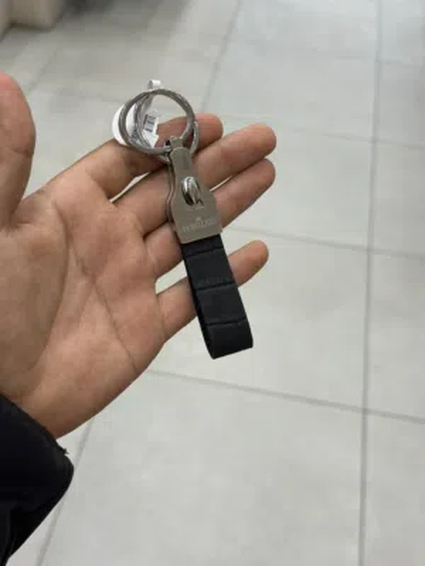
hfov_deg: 30.3
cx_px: 212
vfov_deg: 39.7
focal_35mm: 48
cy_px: 283
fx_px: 786
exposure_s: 1/120
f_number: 1.78
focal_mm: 6.86
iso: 100
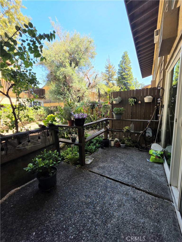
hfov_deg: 89.9
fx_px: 91
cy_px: 121
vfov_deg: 106.2
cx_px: 91
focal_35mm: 13
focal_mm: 2.2
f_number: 1.9
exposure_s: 1/345
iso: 40
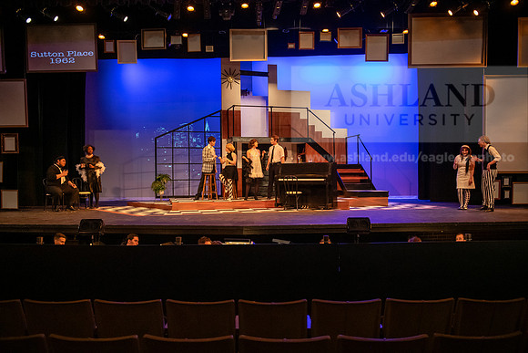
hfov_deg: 58.7
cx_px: 264
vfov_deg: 41.1
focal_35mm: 32
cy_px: 176
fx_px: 469
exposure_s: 1/200
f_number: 3.2
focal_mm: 32
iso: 3200
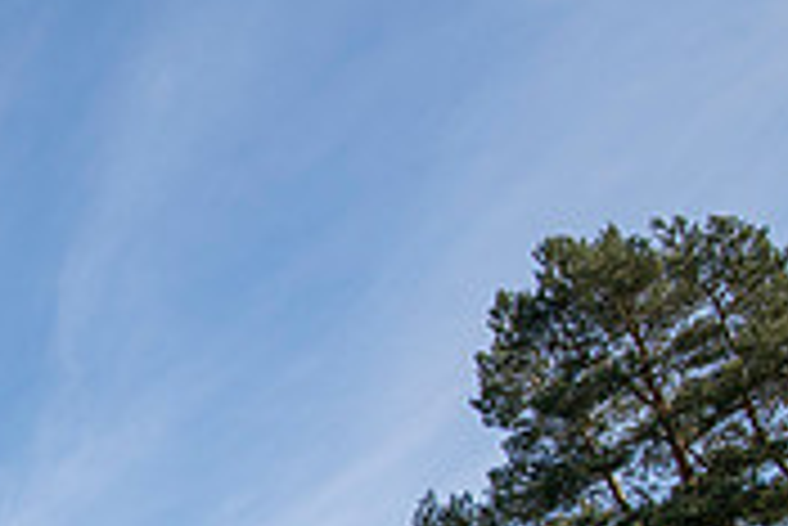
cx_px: -365
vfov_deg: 21.5
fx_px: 1161
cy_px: 789
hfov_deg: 27.4
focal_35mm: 53
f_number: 7.1
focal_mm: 16
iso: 250
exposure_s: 1/1000
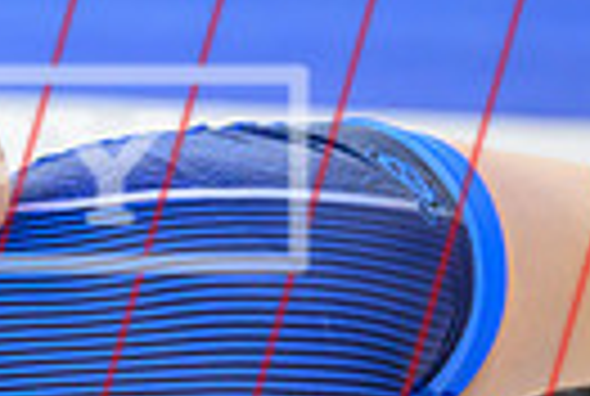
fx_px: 7540
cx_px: -565
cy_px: 39
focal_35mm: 459
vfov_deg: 3.0
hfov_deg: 4.4
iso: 1800
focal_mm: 86
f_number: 2.8
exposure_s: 1/800
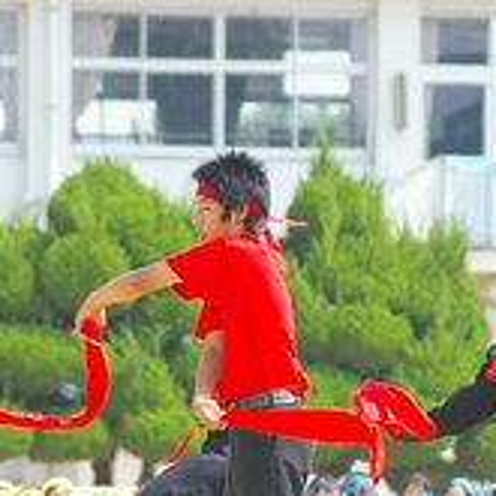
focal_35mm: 791
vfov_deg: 2.2
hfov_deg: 2.2
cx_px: 334
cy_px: 343
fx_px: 12823
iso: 200
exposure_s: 1/250
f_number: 8
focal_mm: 200
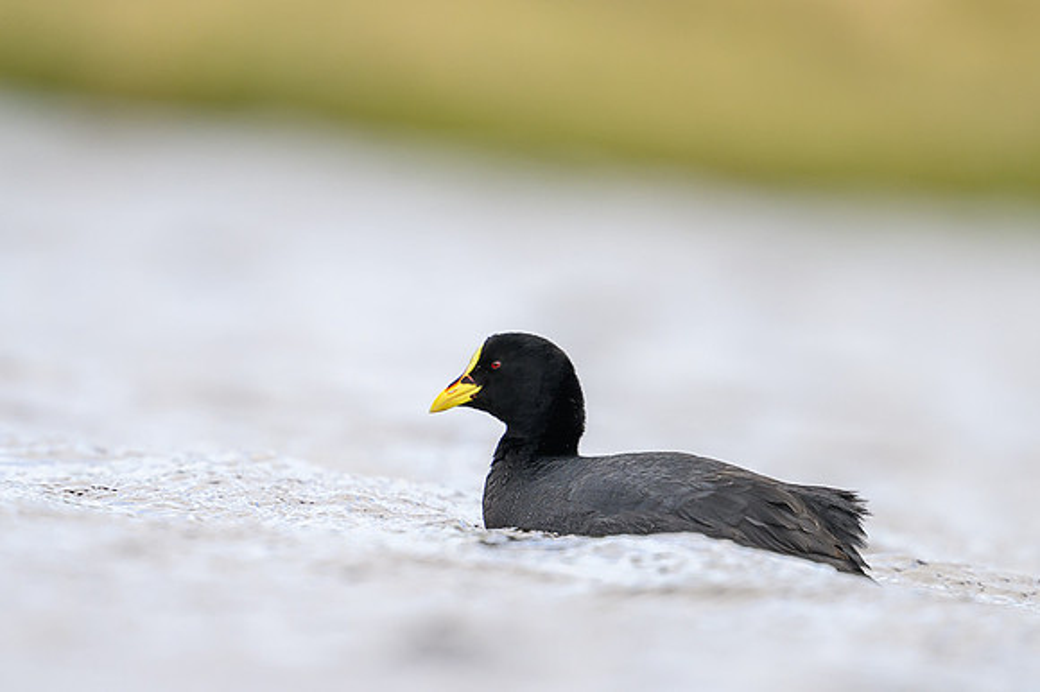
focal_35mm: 787
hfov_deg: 2.6
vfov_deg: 1.7
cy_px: 381
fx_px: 22724
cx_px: 479
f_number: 4
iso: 800
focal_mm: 560
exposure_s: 1/2500
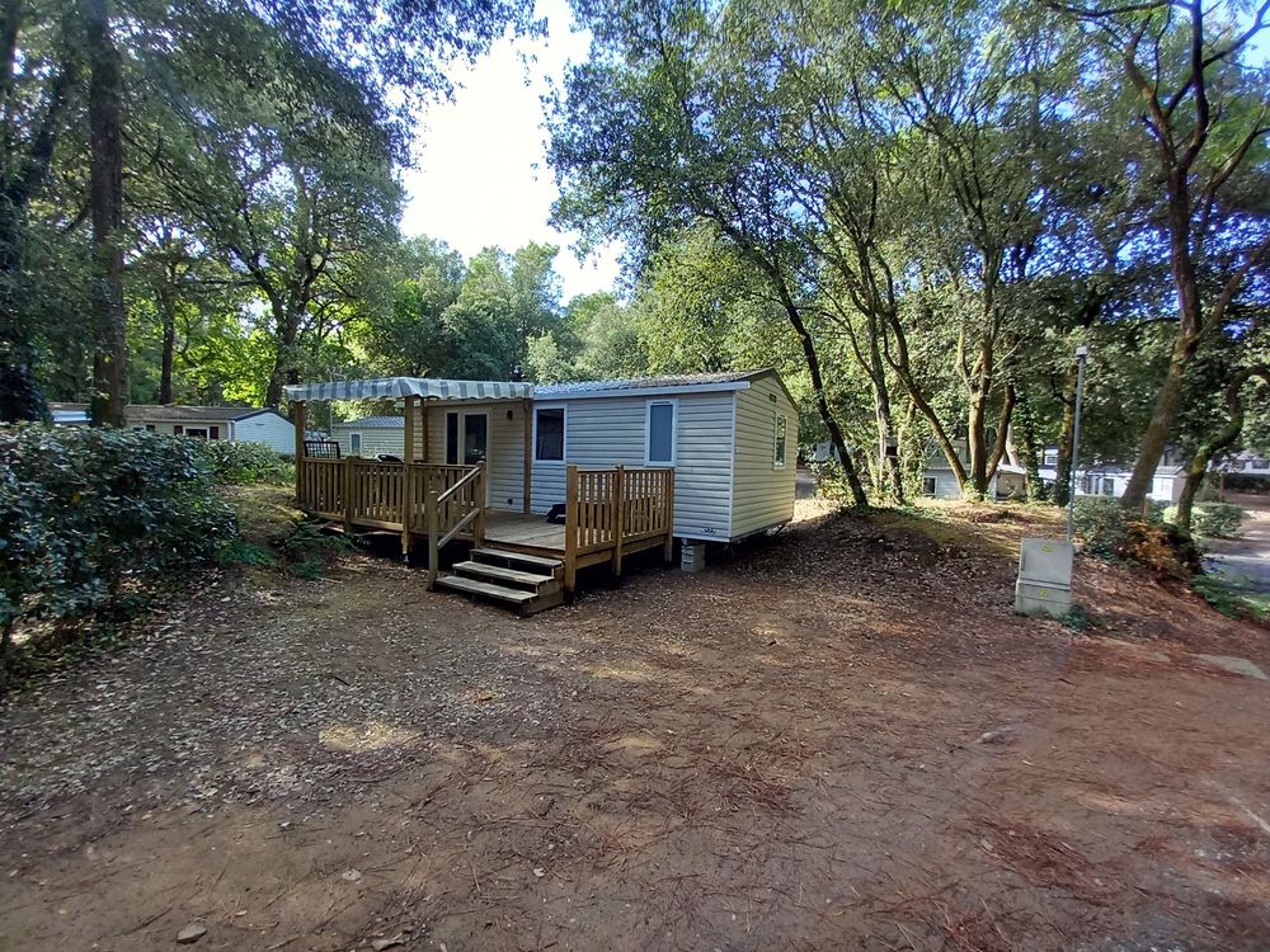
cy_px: 476
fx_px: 477
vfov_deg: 89.9
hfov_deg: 106.2
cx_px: 635
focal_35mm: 13
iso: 80
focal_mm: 1.13
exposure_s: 1/100
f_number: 2.2
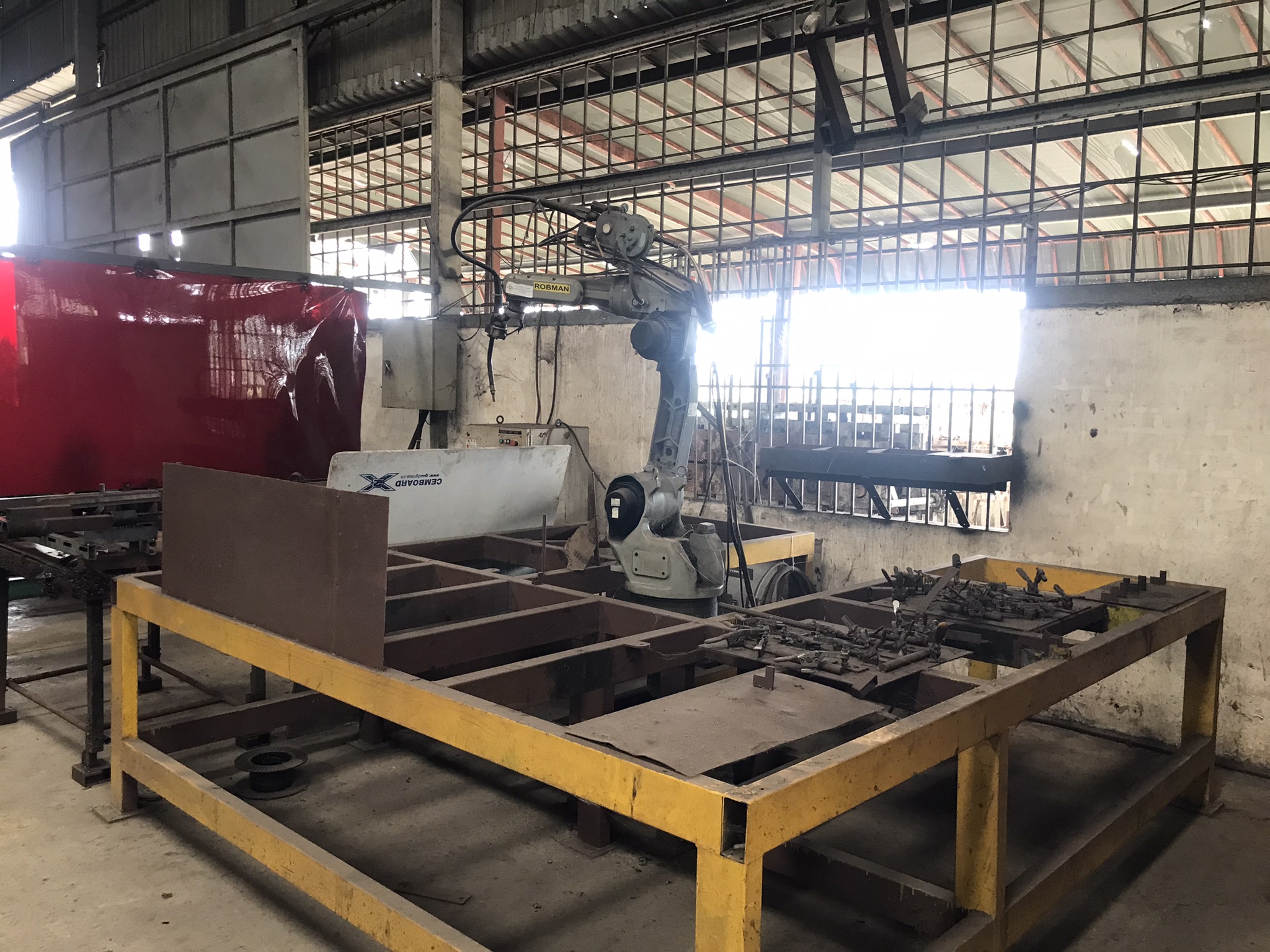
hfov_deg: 63.4
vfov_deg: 49.7
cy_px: 476
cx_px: 635
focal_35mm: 28
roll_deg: +0.1
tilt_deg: -3.9
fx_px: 1027
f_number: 1.8
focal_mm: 3.99
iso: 32
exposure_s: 1/25
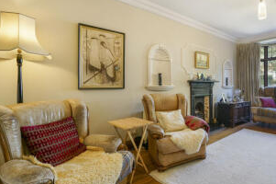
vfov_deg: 64.4
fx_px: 146
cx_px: 186
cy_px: 85
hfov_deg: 83.7
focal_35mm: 19
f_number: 4
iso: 500
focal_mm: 12
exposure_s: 1/640
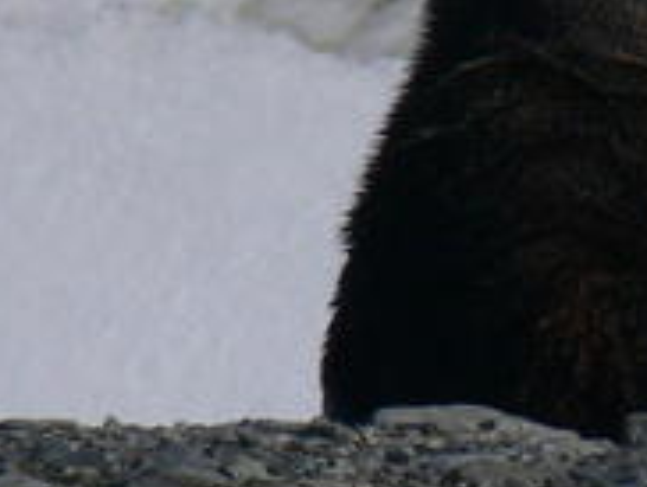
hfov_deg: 0.8
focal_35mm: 2350
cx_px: 1034
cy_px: 210
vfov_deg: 0.6
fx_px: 43981
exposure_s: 1/500
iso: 80
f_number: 8
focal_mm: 88.8
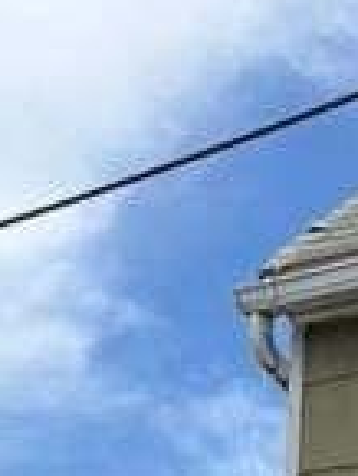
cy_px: 1021
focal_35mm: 184
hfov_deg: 7.1
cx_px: 1100
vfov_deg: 9.8
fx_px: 2534
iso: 50
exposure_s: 1/2747
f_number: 1.6
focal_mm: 5.96
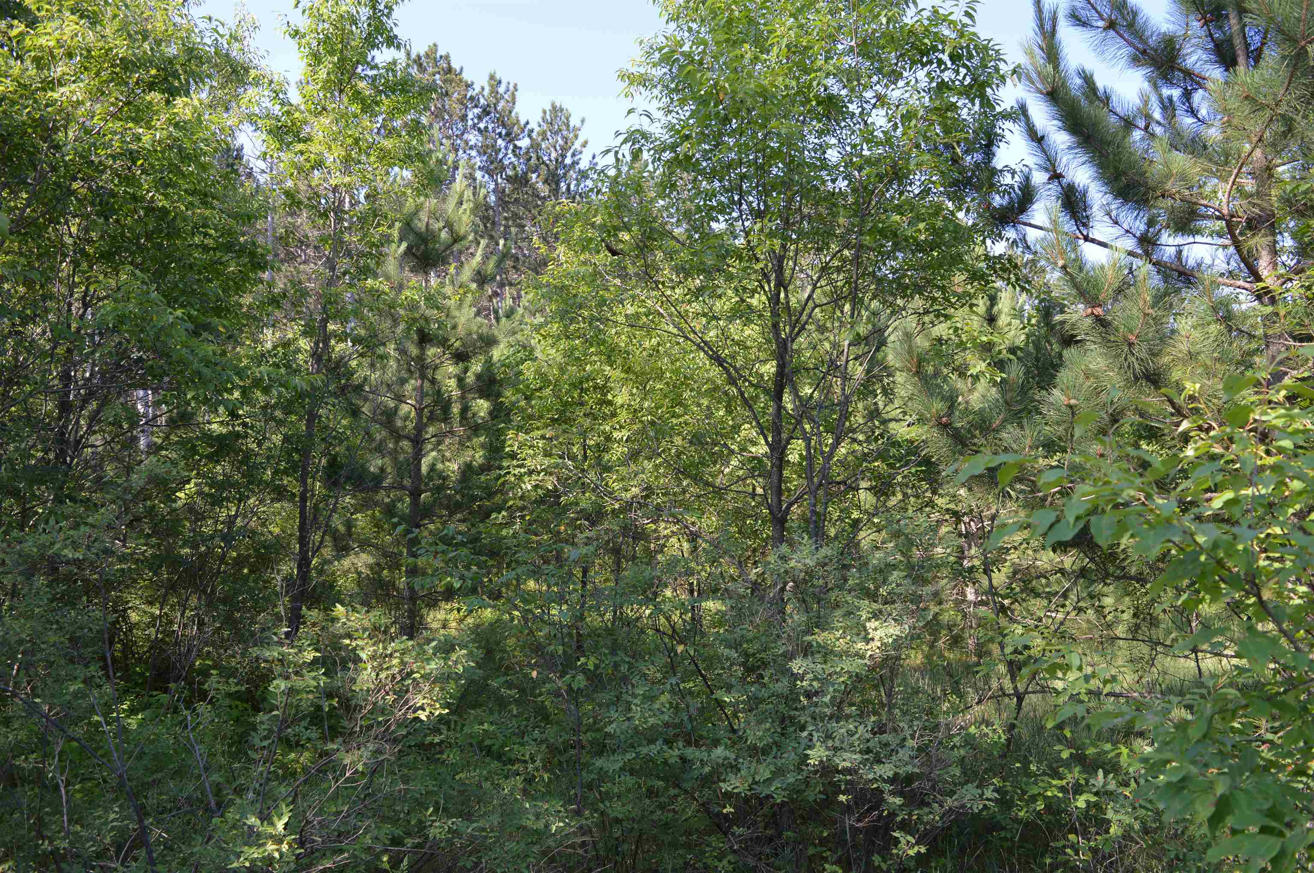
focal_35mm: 27
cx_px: 657
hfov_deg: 67.4
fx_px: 985
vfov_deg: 47.8
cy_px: 436
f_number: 5.6
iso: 100
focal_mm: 18
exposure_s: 1/125
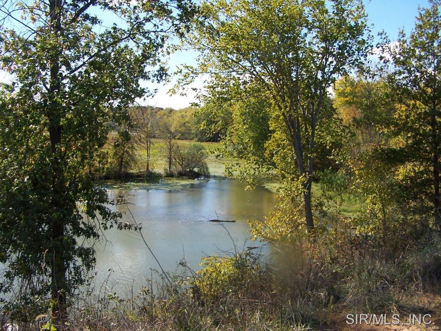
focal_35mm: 38
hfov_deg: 49.0
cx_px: 220
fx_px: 484
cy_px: 166
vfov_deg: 37.7
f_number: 4
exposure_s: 1/350
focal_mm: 6.3
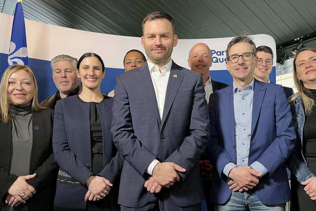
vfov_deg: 43.5
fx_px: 263
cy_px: 121
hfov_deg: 61.9
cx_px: 163
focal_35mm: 30
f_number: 1.6
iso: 100
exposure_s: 1/60
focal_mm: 5.1
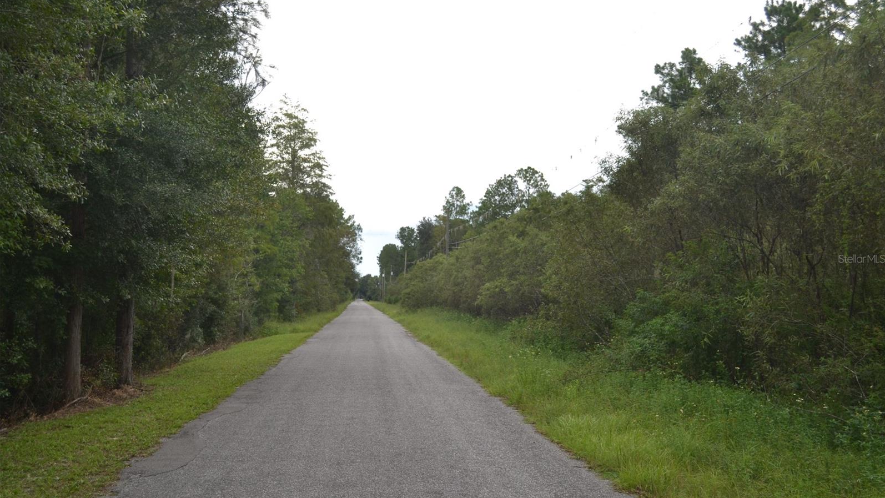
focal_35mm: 41
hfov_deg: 49.4
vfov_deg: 29.0
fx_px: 962
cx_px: 444
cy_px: 259
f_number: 5.6
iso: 100
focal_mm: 26
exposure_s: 1/200
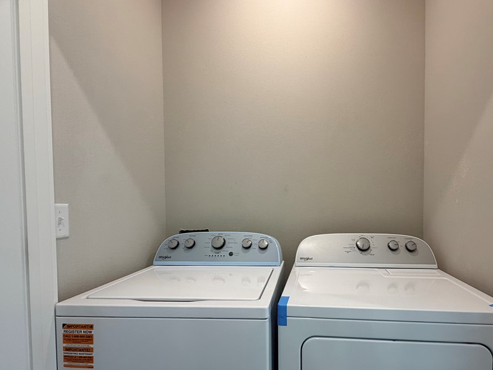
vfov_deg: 71.2
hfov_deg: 86.7
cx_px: 295
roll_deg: +0.7
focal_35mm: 18
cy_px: 213
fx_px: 256
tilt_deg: -2.0
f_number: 2.2
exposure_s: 1/120
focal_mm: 2.22
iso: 160
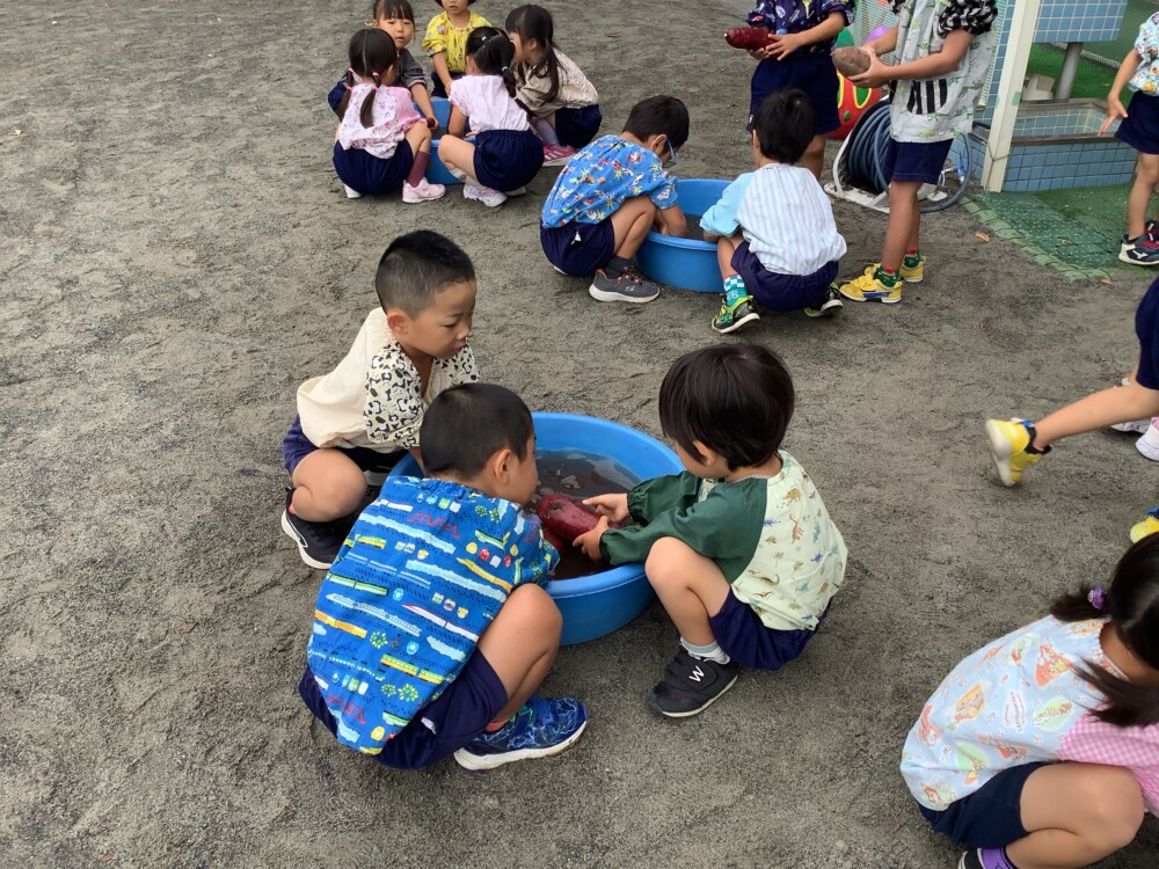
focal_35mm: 31
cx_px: 580
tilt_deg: -32.3
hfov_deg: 58.4
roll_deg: -2.6
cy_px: 434
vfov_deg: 45.4
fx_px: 1038
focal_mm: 3.3
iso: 40
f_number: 2.4
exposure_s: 1/120
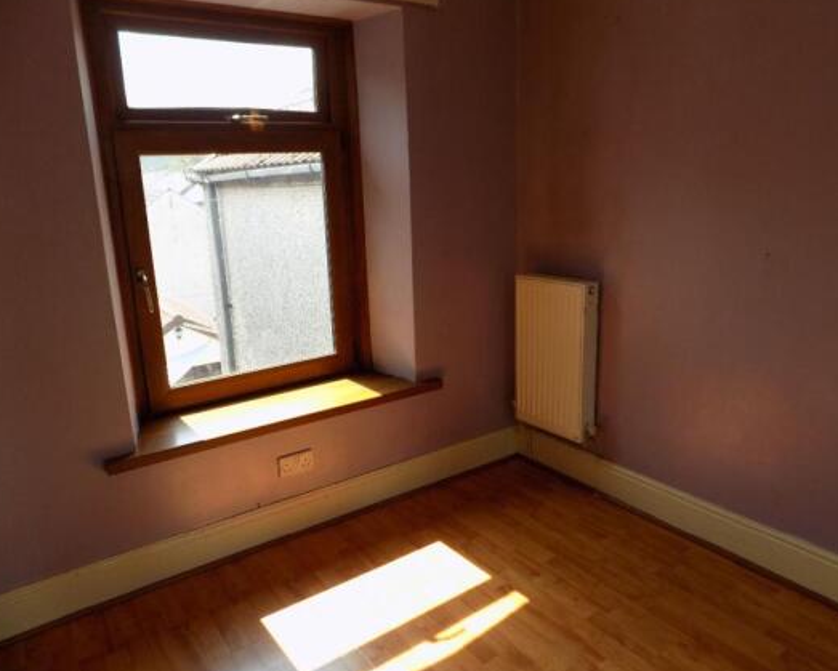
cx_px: 417
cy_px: 327
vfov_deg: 56.8
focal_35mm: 25
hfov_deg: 68.1
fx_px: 620
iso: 80
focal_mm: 4
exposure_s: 1/125
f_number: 3.1
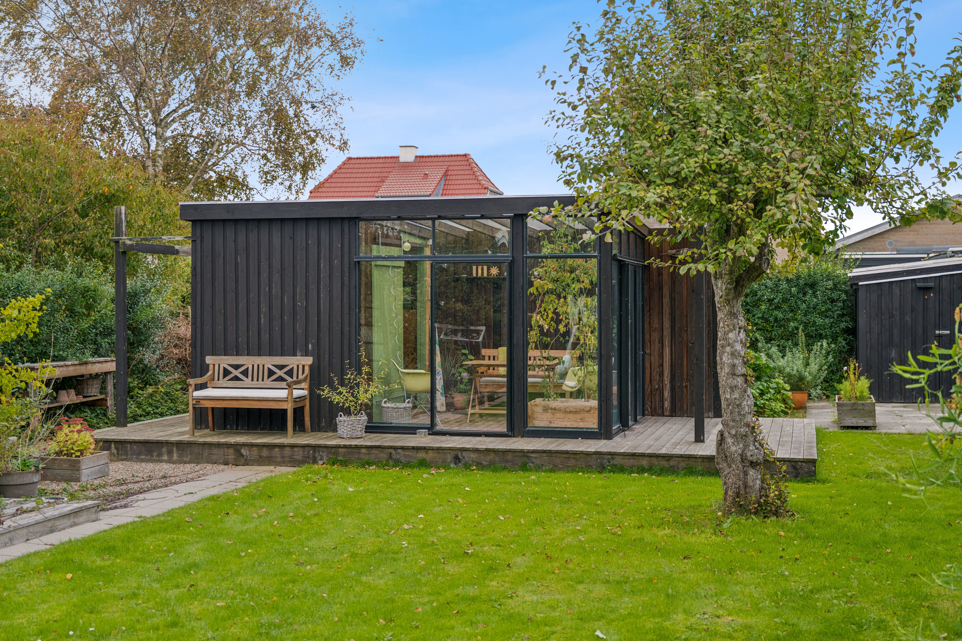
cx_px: 481
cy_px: 320
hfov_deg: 43.6
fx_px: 1202
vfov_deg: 29.9
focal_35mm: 45
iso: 1000
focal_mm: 45
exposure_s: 1/400
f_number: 3.5
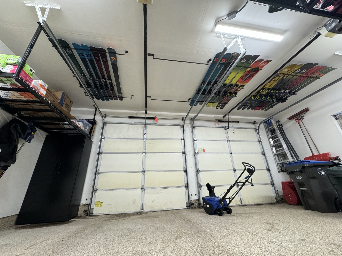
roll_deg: +2.0
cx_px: 171
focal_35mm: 14
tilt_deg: +22.1
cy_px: 128
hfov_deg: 102.1
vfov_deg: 85.7
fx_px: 138
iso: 200
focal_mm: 2.22
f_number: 2.2
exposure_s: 1/120
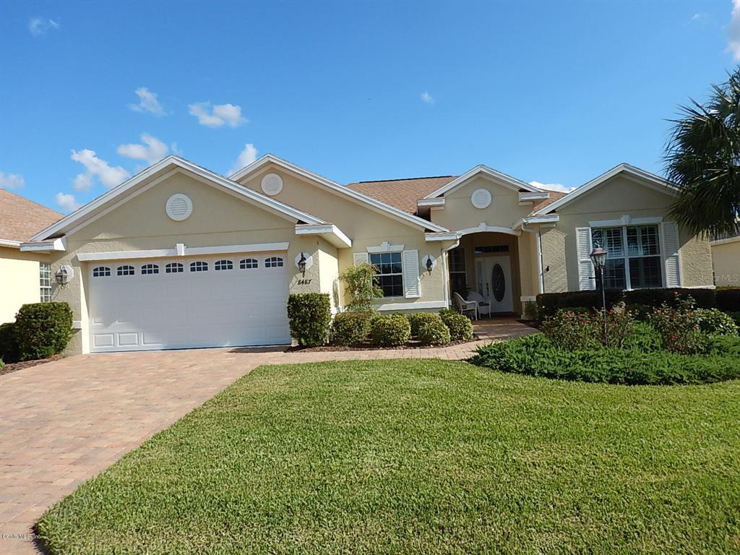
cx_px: 370
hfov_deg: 71.6
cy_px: 278
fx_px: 513
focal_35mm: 24
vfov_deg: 56.8
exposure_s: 1/1000
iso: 125
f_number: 4.1
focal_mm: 4.3
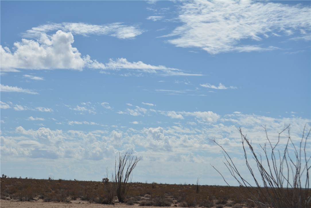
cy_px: 104
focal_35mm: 82
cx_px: 156
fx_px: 713
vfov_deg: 16.6
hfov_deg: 24.6
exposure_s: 1/640
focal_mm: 55
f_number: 8
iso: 100
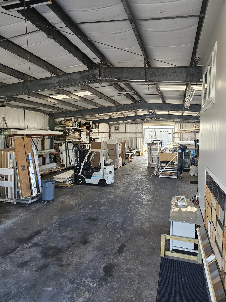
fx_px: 200
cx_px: 113
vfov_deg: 73.9
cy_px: 151
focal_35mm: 23
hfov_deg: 58.9
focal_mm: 6.3
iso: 200
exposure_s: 1/359
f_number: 1.7
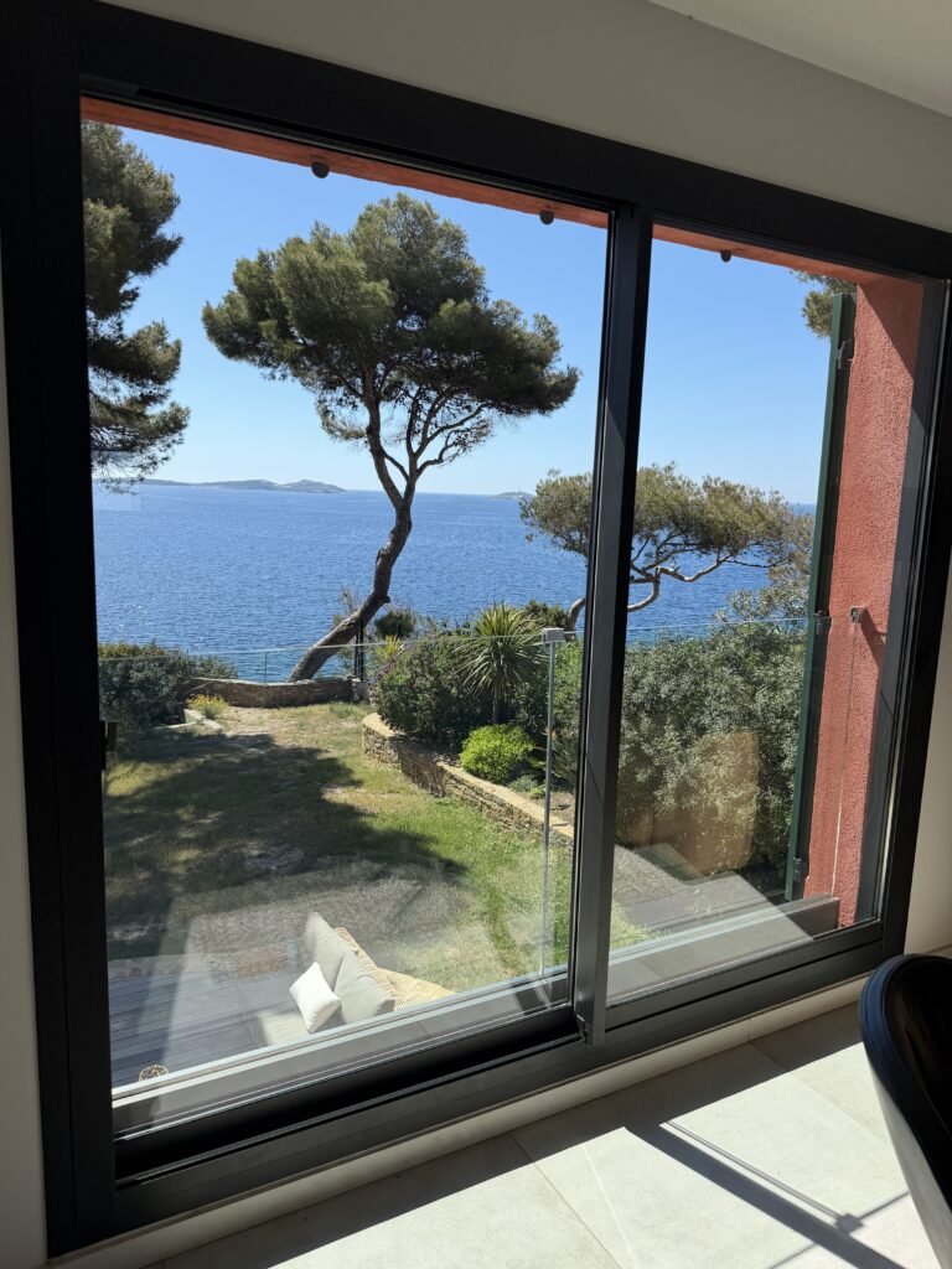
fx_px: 880
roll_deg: -2.7
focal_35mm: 24
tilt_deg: -9.4
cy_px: 634
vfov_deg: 71.6
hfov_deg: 56.8
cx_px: 476
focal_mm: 6.76
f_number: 1.78
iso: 80
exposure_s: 1/3279
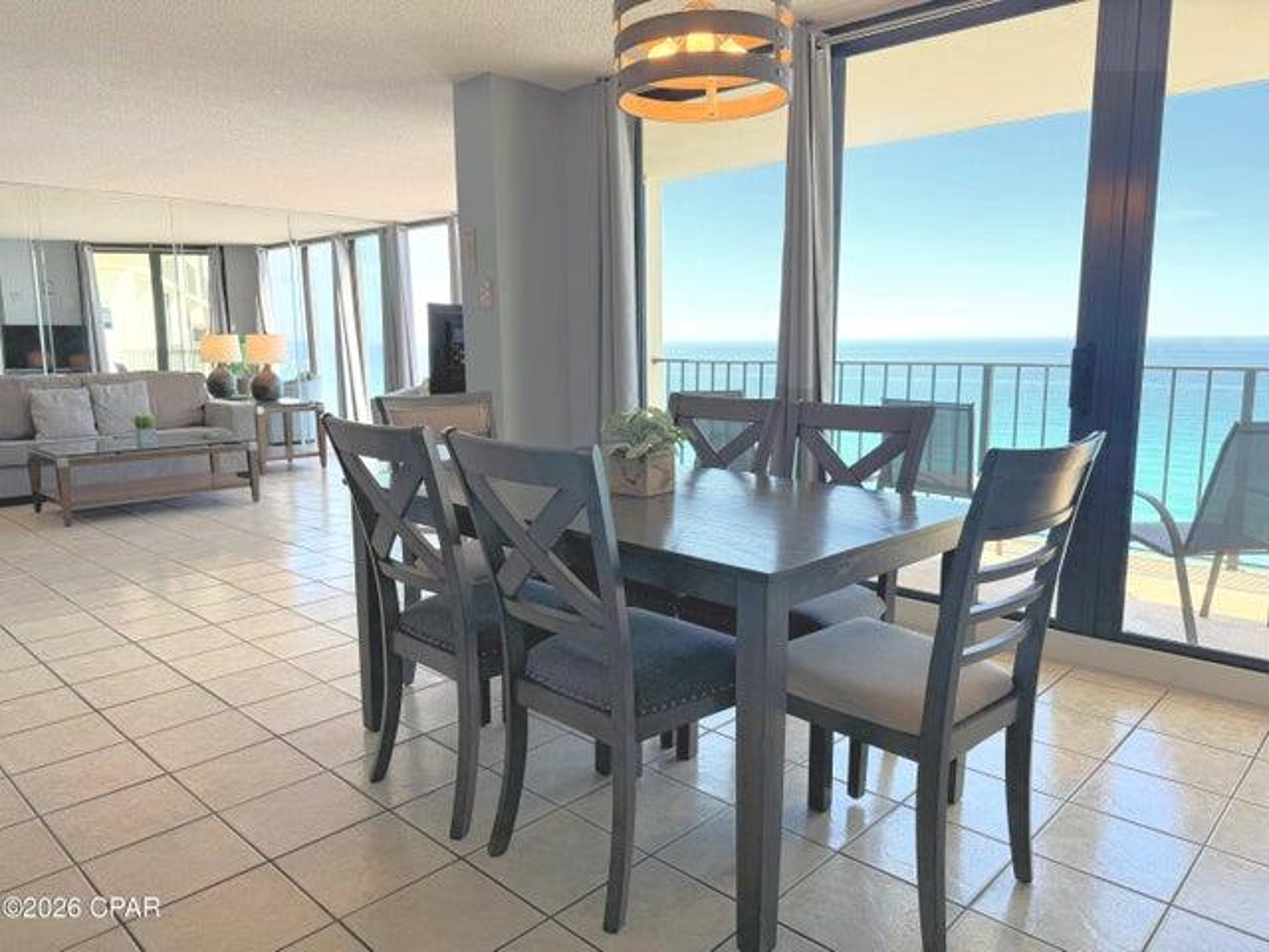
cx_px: 634
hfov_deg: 71.6
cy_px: 476
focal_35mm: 24
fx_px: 880
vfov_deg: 56.8
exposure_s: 1/558
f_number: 1.78
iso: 80
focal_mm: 6.76
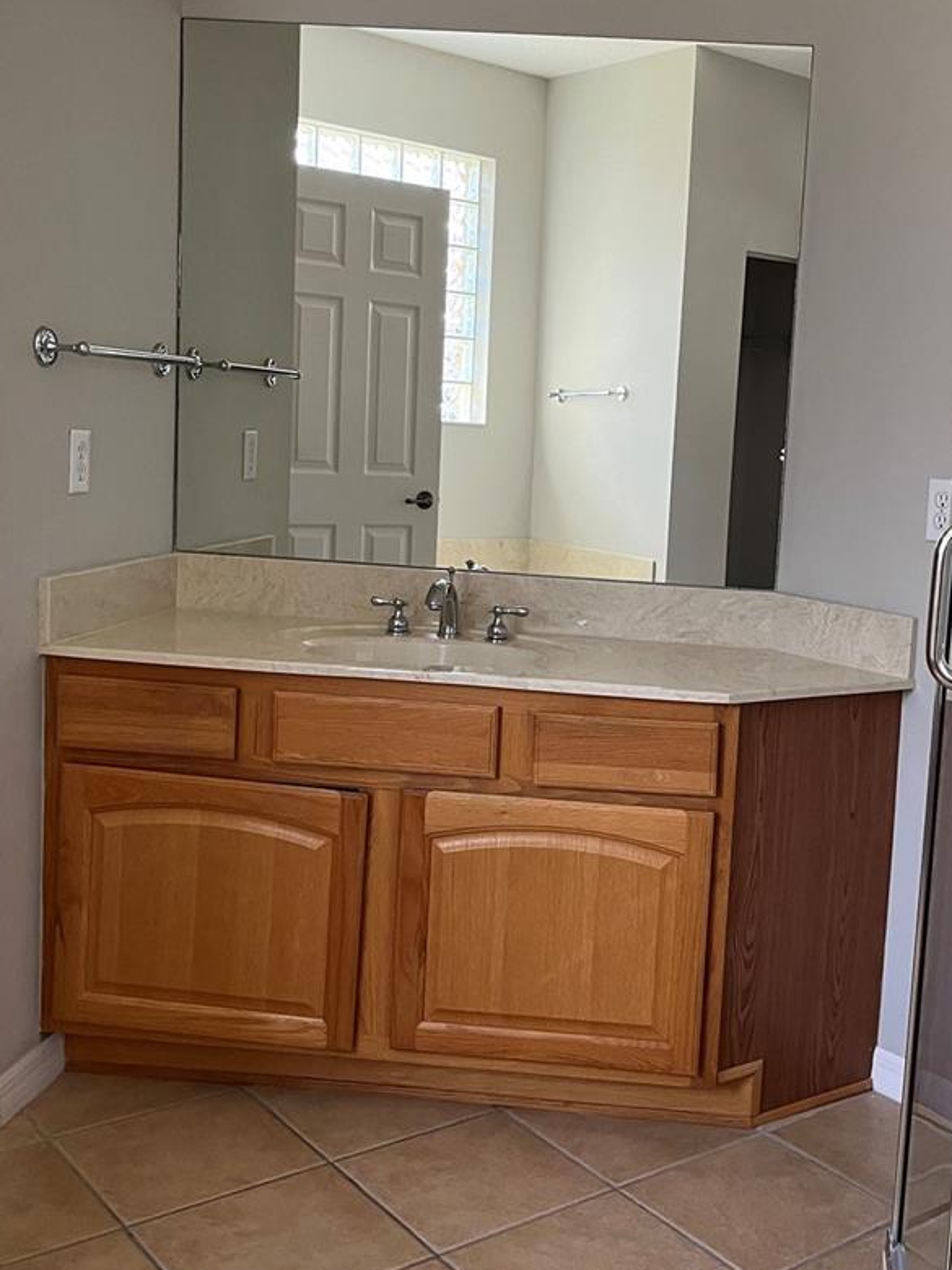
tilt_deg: -5.8
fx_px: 1467
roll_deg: -3.1
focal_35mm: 40
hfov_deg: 35.4
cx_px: 667
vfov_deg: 46.8
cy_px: 604
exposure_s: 1/79
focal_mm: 5.1
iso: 125
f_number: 1.6
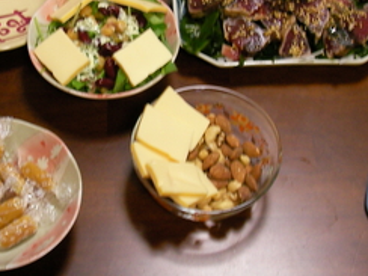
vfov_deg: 17.5
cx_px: 116
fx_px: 893
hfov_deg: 23.2
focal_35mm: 84
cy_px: 81
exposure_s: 1/10.7
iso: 100
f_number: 3.5
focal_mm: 6.3
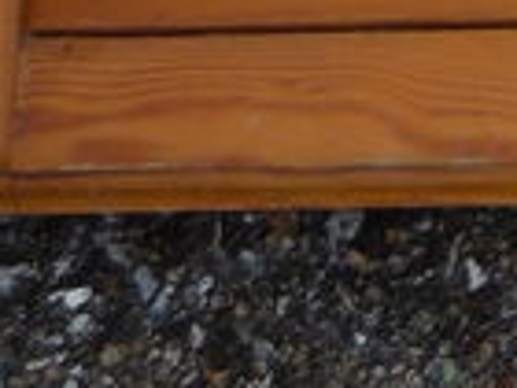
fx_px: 3211
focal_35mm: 215
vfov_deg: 6.4
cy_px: -698
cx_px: 1462
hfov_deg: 8.1
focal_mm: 5.2
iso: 100
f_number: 4
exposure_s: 1/250
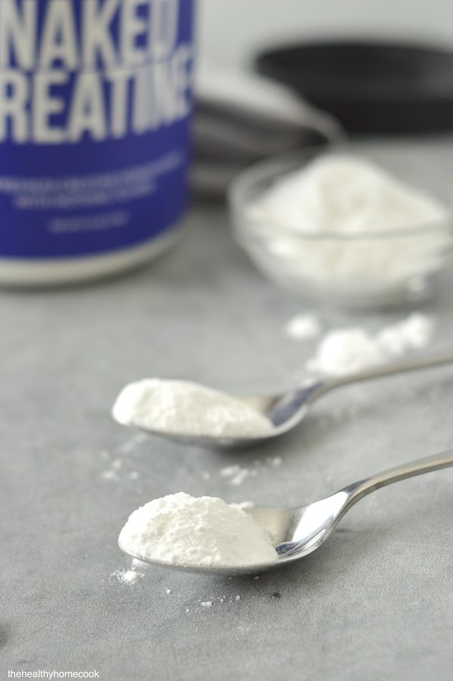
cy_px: 340
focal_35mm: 75
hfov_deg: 18.2
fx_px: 1418
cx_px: 226
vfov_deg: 27.0
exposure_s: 1/500
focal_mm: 50
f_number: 2.8
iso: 560
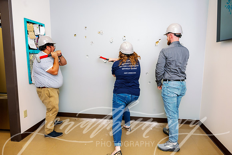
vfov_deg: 53.2
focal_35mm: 24
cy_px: 78
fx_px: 155
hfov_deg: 73.7
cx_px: 116
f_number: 5.6
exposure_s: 1/200
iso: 800
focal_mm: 24
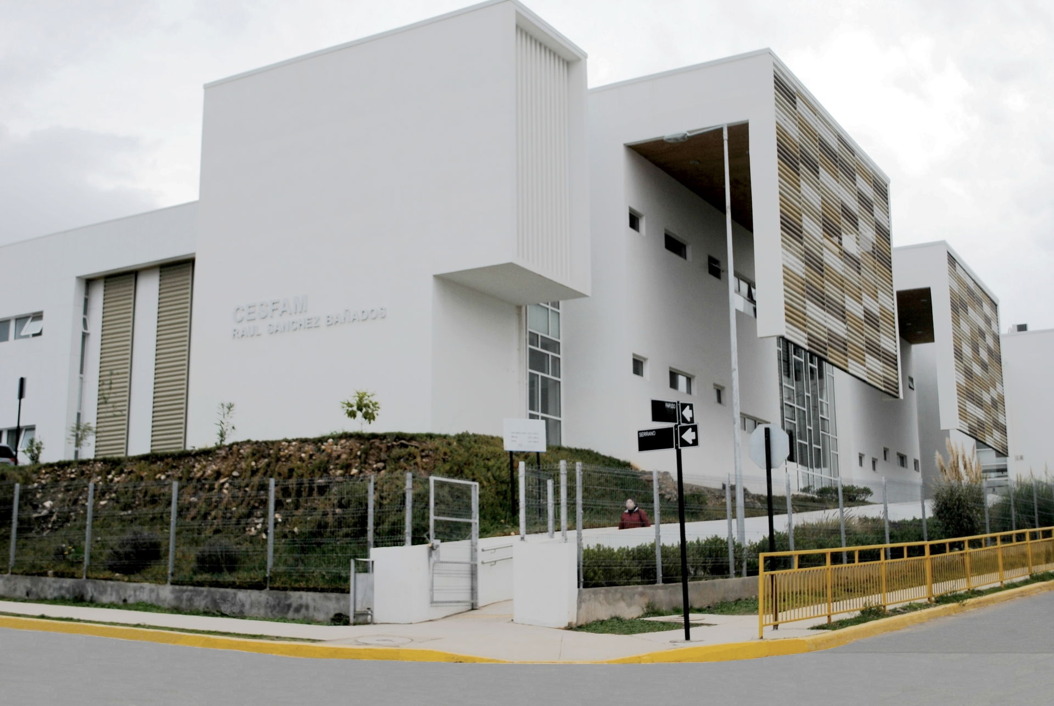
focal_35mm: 42
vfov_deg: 32.0
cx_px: 527
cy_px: 353
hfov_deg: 46.4
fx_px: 1231
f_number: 5.6
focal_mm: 28
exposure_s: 1/125
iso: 100
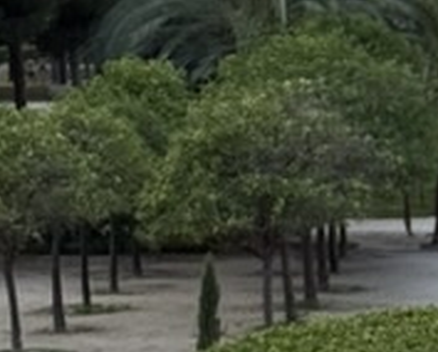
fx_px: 3517
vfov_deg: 5.7
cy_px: 394
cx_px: 723
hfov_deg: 7.0
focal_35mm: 271
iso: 80
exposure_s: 1/1167
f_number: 1.78
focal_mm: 6.76
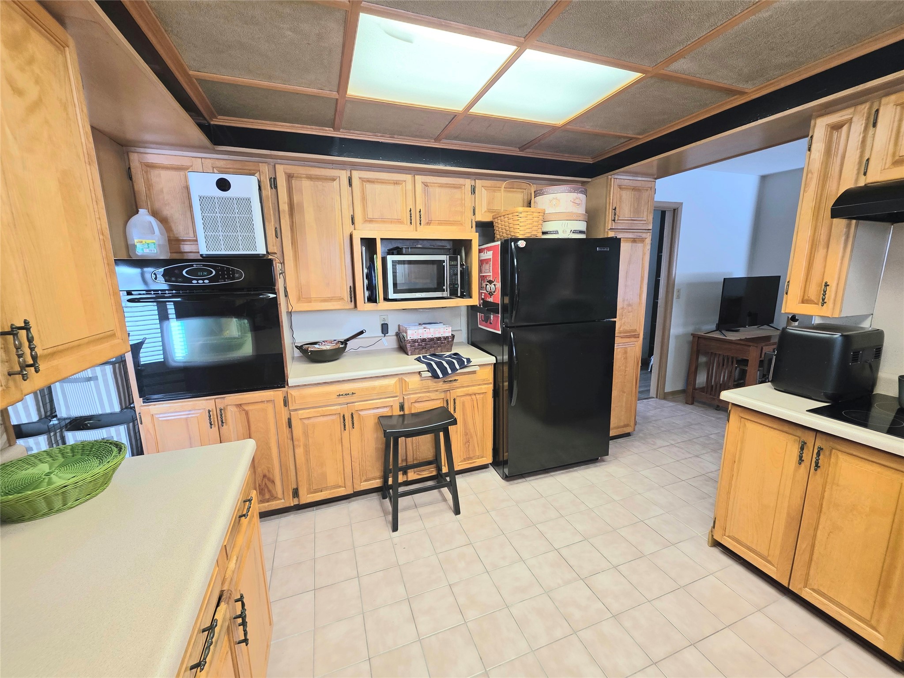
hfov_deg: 106.2
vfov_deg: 89.9
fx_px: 339
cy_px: 339
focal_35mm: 13
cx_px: 452
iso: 125
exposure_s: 1/120
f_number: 1.9
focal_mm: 2.2
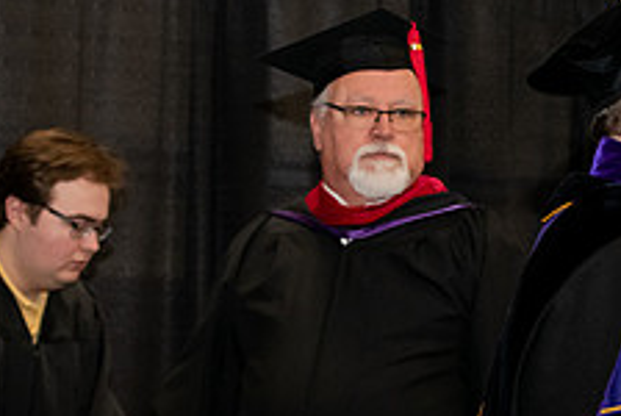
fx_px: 3351
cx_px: 787
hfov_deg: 10.4
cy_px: 215
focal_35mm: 194
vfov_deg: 7.1
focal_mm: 75
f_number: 5.6
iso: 2000
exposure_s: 1/200
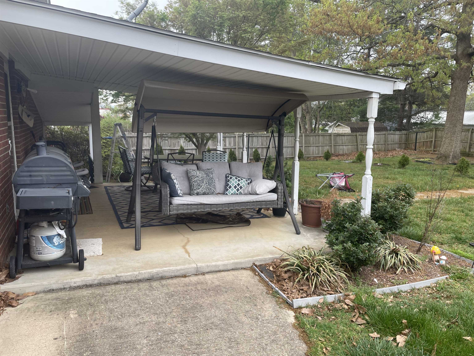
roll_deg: -0.8
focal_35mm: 26
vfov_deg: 53.1
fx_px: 356
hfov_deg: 67.3
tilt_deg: -7.7
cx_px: 237
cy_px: 178
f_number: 1.6
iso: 40
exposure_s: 1/121
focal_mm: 4.2
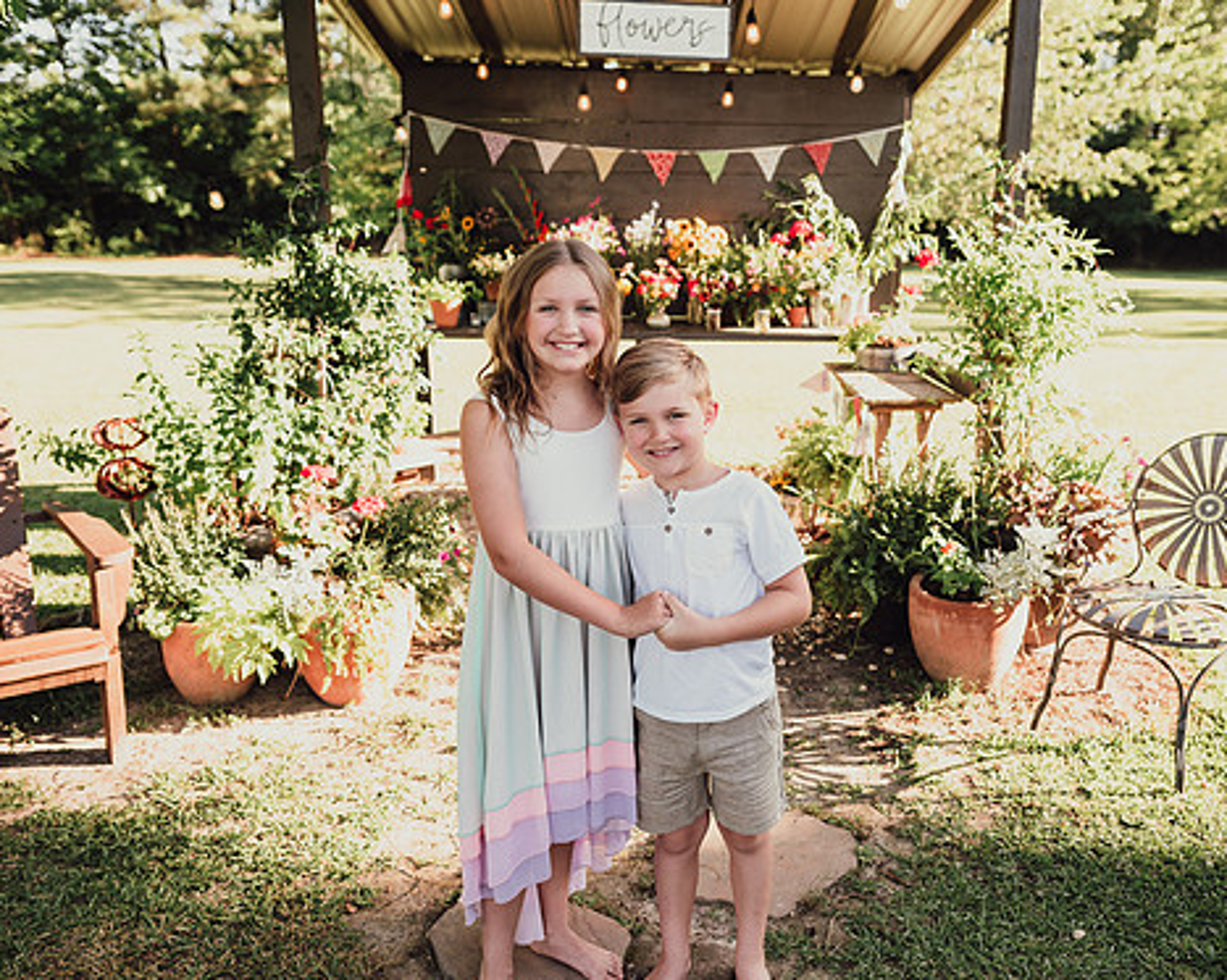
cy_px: 498
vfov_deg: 51.5
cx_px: 696
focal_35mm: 28
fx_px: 1016
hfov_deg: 62.0
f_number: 2.8
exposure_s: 1/400
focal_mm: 24
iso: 160
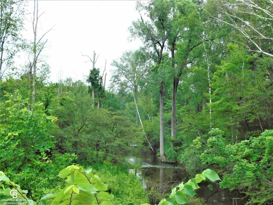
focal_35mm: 40
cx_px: 136
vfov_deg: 36.0
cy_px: 102
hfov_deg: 46.8
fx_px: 315
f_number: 3.6
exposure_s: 1/400
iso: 125
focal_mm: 7.1
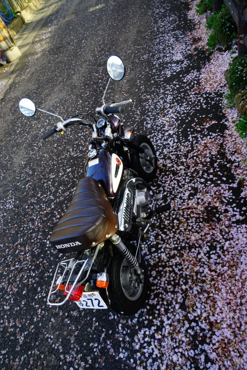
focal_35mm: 24
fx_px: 247
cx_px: 124
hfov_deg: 53.2
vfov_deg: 73.7
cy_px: 185
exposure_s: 1/60
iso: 250
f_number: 8
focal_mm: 24
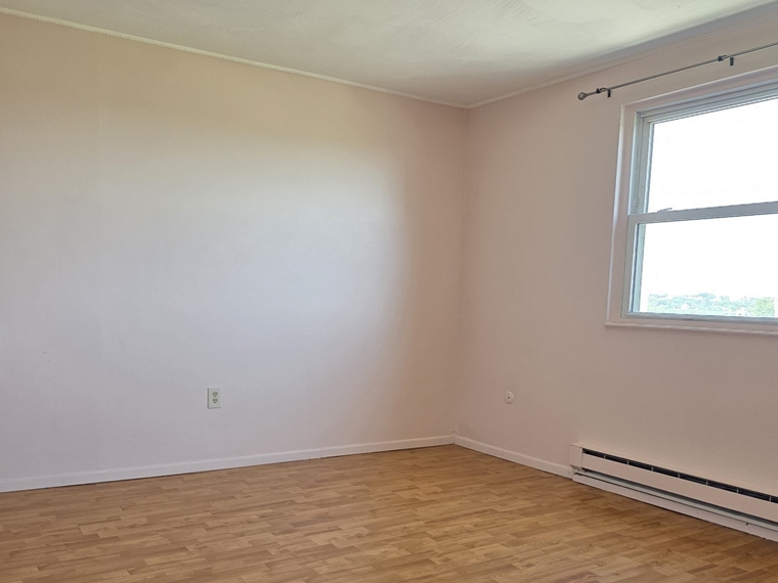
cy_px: 385
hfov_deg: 58.3
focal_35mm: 31
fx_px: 697
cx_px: 364
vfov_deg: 44.8
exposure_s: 1/120
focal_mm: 6.3
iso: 160
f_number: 1.7
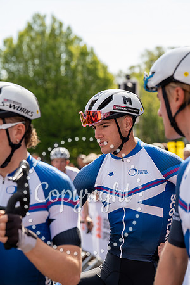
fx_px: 966
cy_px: 142
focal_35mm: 122
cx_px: 95
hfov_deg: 11.2
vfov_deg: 16.8
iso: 500
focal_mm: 122
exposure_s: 1/1000
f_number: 5.6
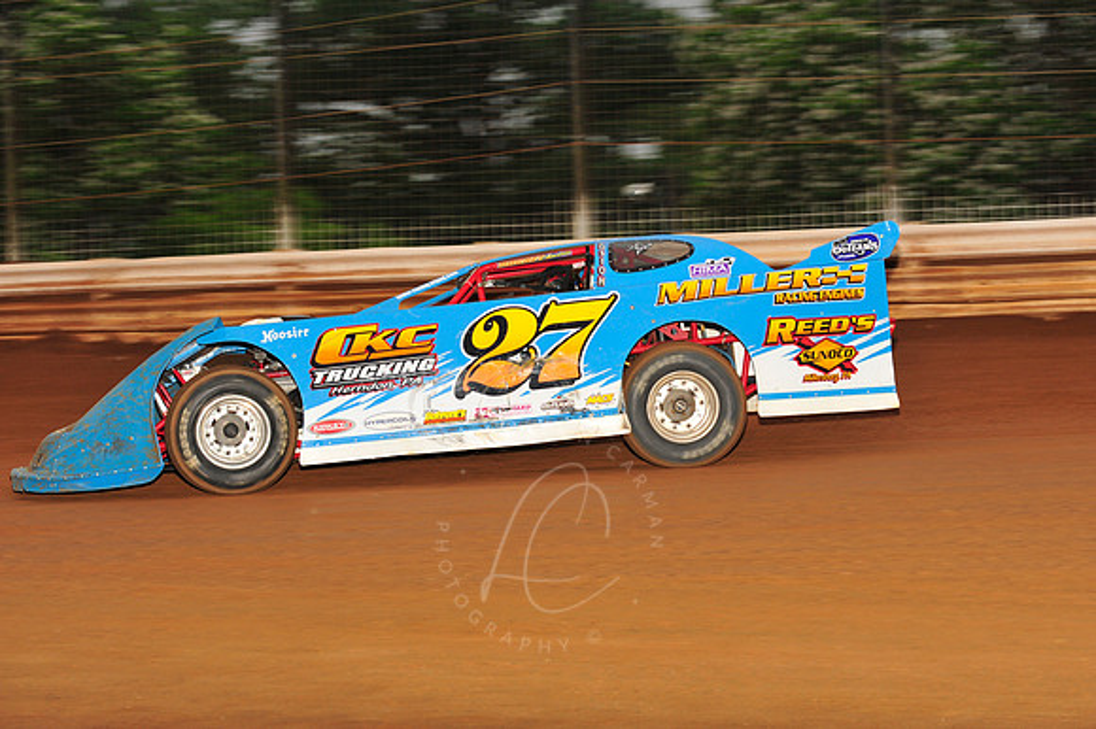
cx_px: 548
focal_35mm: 92
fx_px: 2799
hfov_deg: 22.2
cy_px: 364
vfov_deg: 14.8
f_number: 8
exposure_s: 1/320
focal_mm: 92
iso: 1000
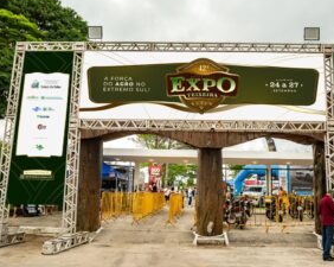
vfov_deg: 43.5
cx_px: 200
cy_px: 122
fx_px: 333
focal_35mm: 34
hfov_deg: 52.9
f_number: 2.8
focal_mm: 15
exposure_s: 1/1250
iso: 1000
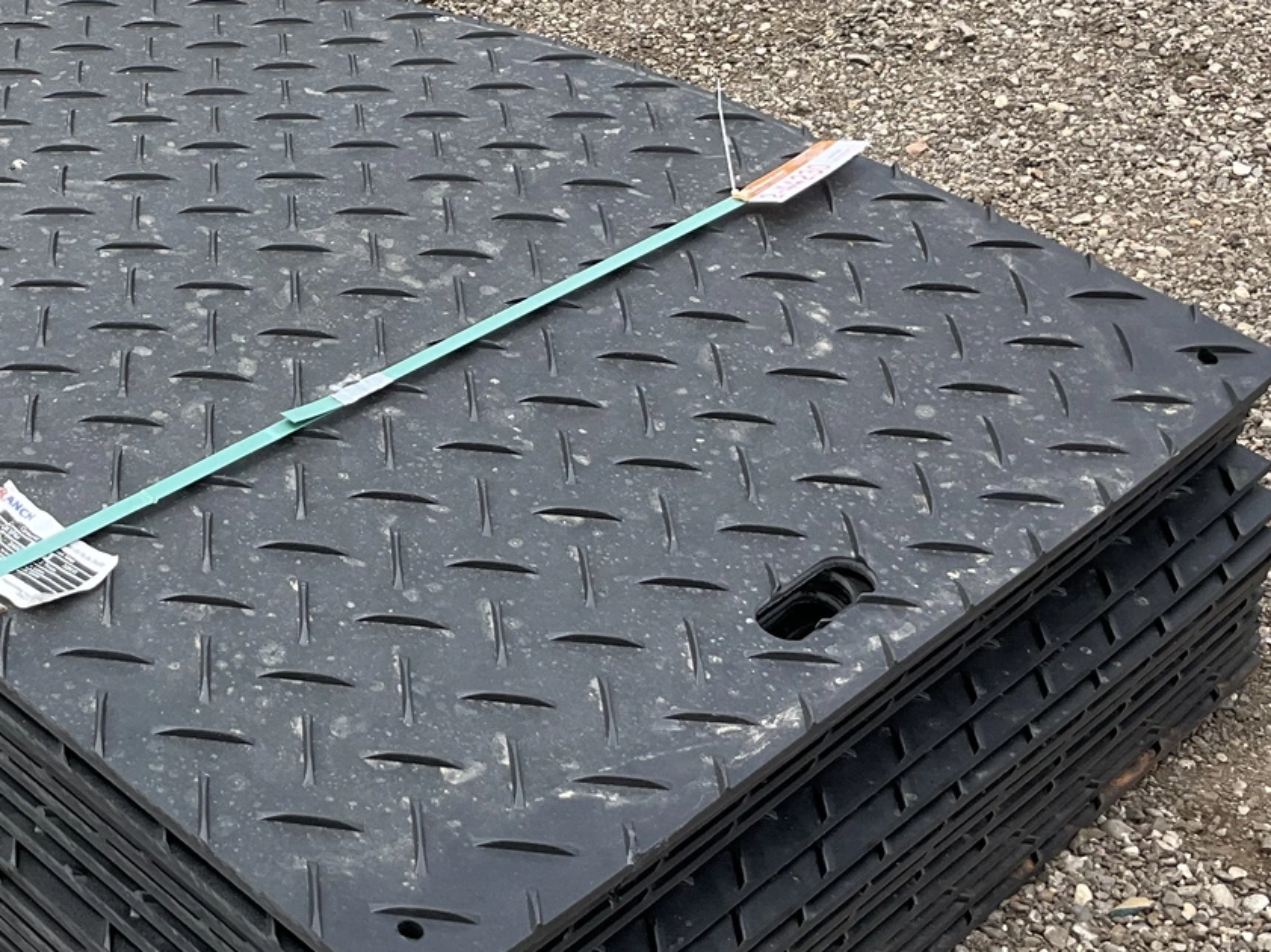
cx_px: 221
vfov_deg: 21.3
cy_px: 476
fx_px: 2532
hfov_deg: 27.5
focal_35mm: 69
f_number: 1.8
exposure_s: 1/869
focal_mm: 3
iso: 25
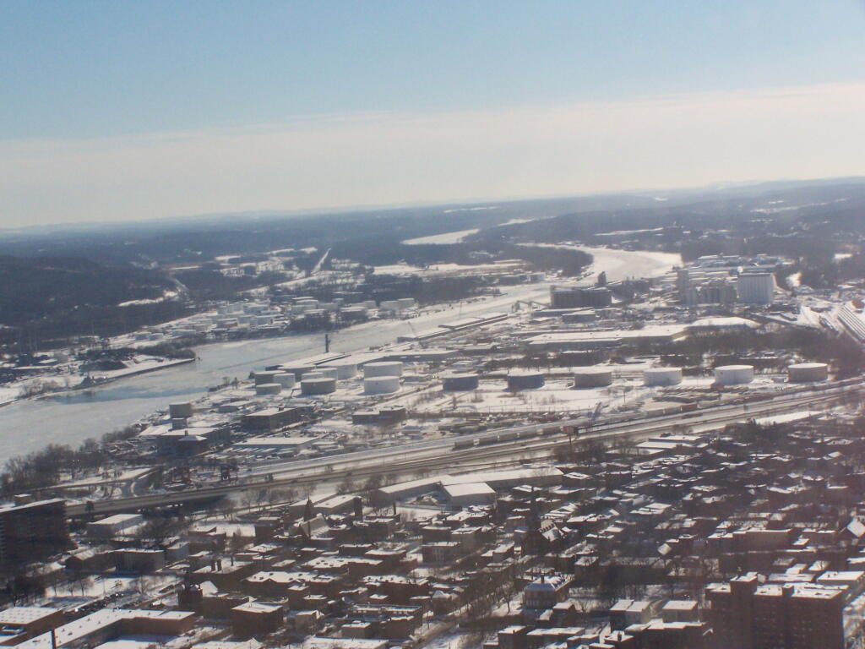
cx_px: 432
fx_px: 1874
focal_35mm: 75
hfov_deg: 26.0
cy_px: 324
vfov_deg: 19.6
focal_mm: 12.4
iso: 200
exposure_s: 1/1000
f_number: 6.3
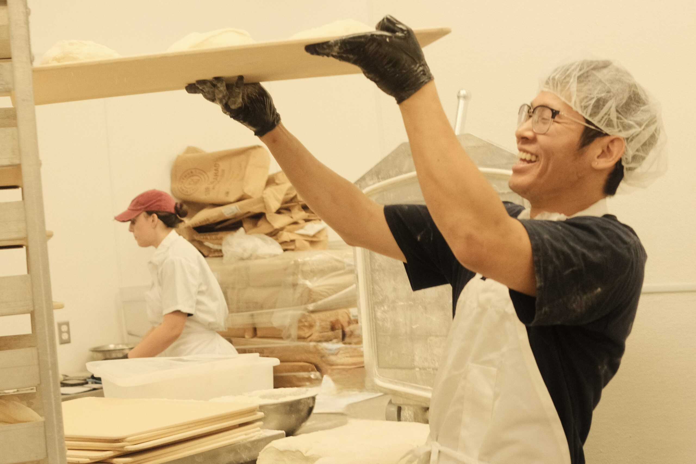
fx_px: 793
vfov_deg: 32.6
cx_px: 348
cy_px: 232
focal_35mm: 41
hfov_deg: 47.4
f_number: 4
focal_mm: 27
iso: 2500
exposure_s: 1/125
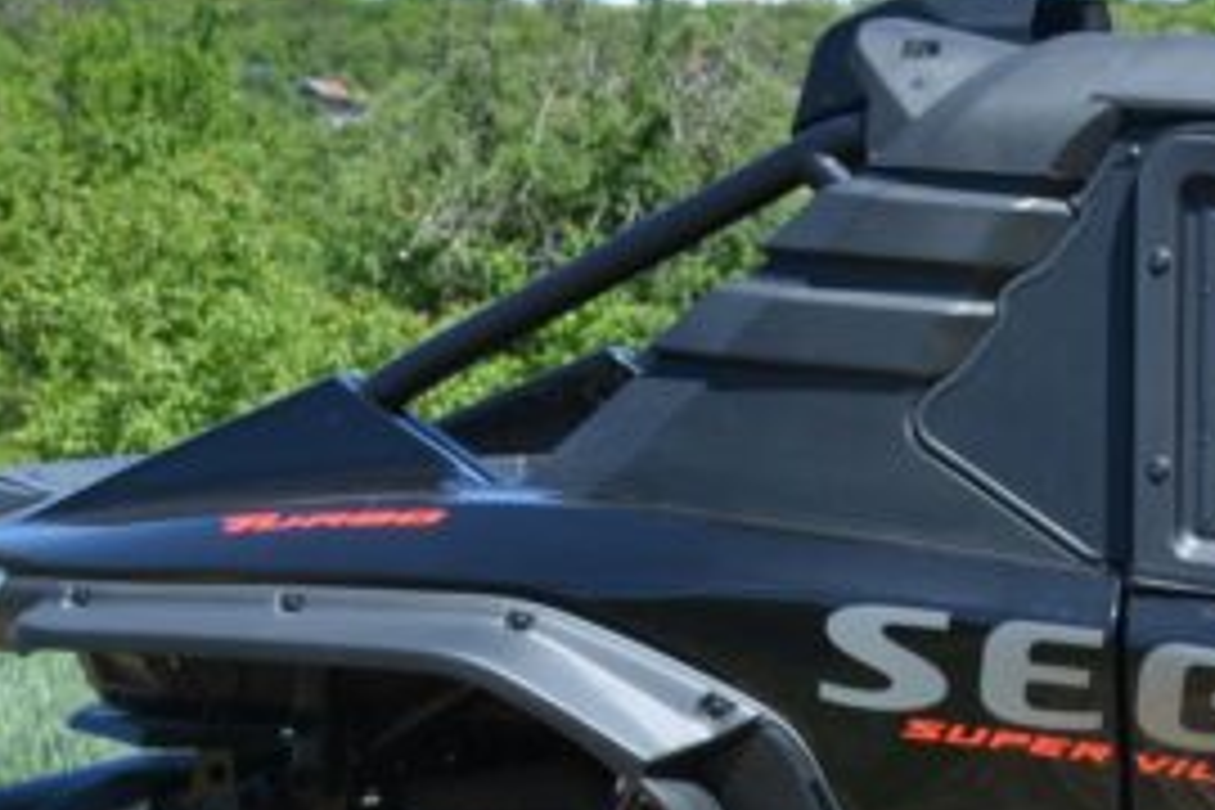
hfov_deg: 11.1
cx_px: 1498
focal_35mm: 182
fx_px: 6142
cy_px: 821
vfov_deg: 7.5
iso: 160
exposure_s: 1/250
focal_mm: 32
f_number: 8
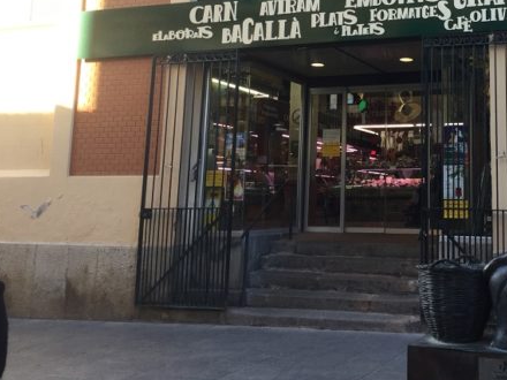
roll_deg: -1.5
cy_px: 82
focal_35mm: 49
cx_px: 395
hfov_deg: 37.7
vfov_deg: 29.1
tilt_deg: +7.5
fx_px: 718
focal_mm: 3.3
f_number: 2.4
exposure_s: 1/100
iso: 32
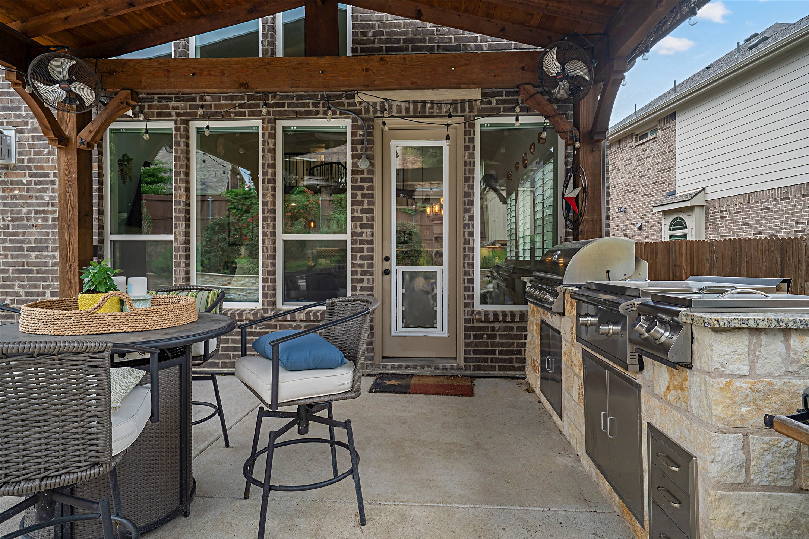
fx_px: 494
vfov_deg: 57.2
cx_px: 404
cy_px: 270
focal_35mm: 22
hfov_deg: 78.6
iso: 500
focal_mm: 22
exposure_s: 1/100
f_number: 9
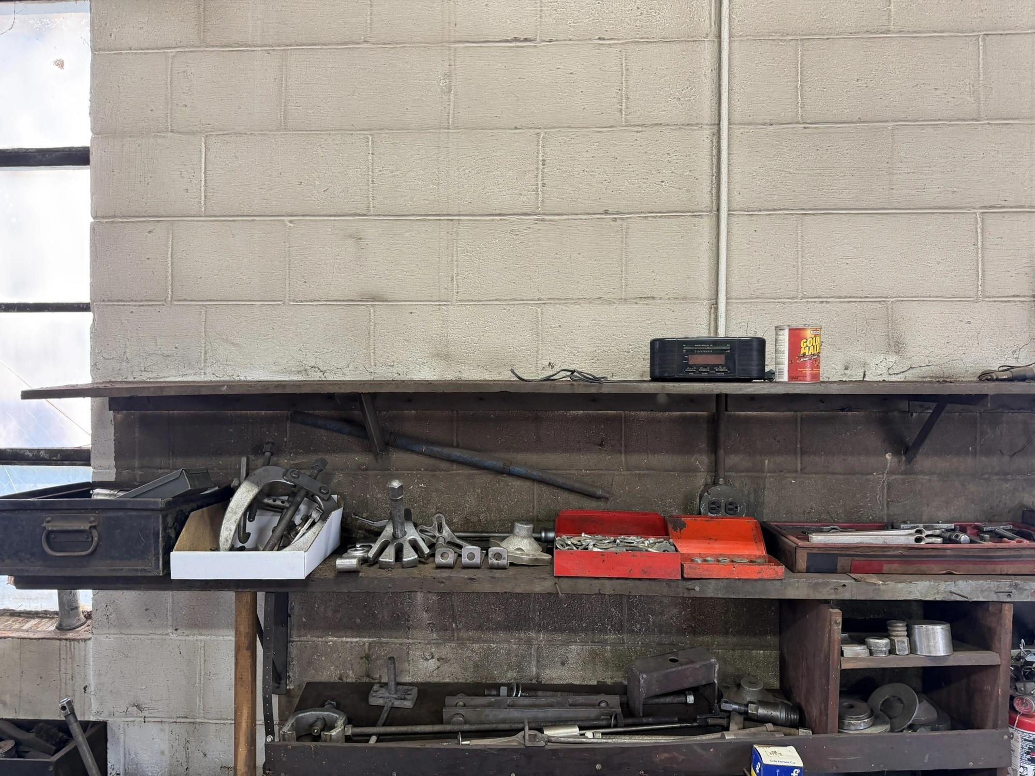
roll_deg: -0.4
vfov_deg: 56.8
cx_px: 518
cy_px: 388
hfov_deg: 71.6
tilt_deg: -0.7
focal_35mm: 24
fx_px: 718
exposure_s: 1/60
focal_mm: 6.76
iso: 200
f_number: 1.78
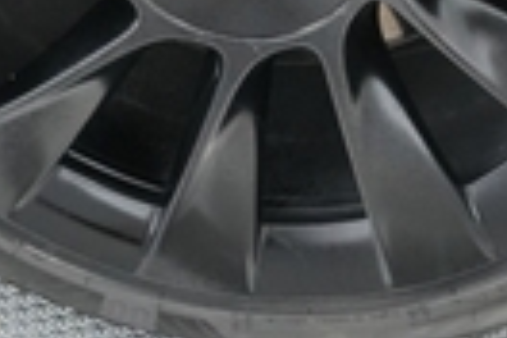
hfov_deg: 16.9
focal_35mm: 121
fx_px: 1704
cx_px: 338
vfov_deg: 10.9
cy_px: -165
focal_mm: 25
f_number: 2.8
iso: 10000
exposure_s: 1/250
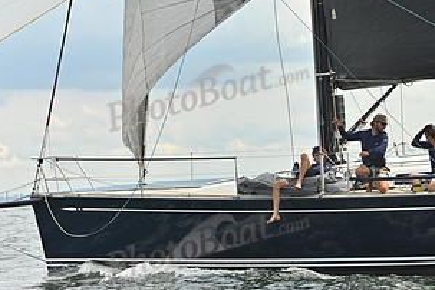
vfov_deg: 10.2
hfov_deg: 15.1
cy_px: 149
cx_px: 385
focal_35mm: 134
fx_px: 1619
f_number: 6.3
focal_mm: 70
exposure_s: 1/1600
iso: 320
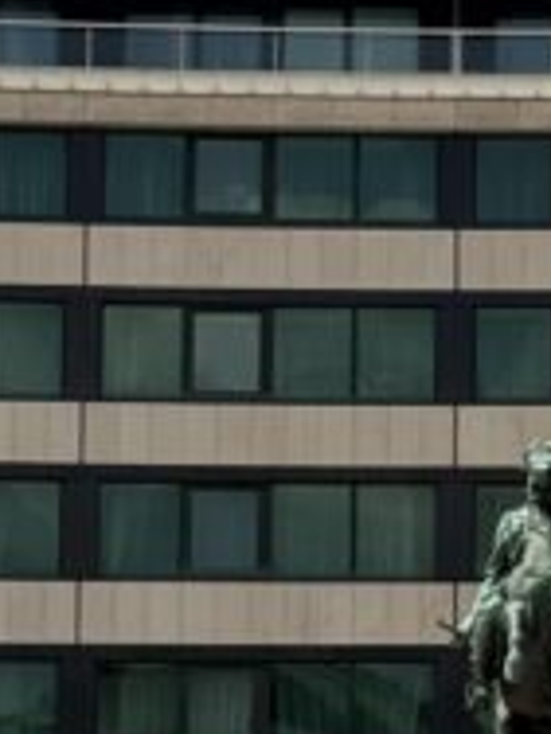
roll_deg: -0.1
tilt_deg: +9.7
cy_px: 215
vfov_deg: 7.6
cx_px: 856
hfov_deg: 5.6
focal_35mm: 262
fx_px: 5561
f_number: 1.78
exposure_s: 1/7874
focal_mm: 6.76
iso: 64
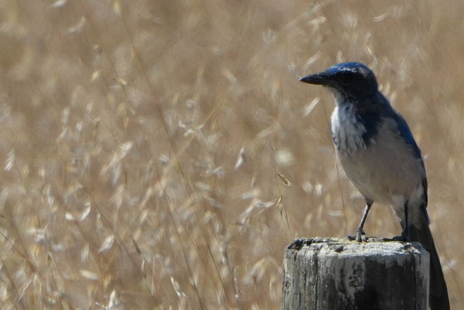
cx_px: 340
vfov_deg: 0.6
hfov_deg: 0.9
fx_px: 30009
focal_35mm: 2328
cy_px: 216
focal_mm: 400
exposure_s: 1/1250
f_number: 6.3
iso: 400
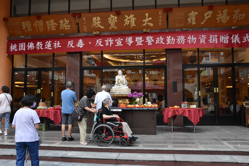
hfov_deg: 59.5
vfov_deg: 41.7
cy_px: 83
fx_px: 218
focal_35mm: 32
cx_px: 124
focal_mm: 21
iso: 1600
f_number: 9
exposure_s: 1/320
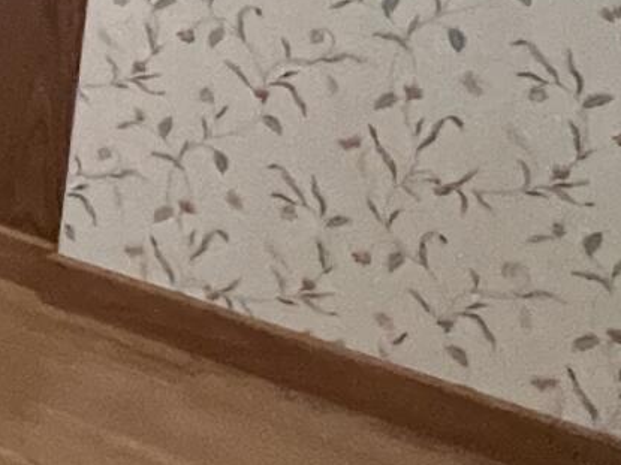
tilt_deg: -13.2
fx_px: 1686
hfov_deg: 15.2
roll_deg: +0.8
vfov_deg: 14.9
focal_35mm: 94
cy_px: -155
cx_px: -738
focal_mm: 1.57
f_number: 1.8
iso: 800
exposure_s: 1/60
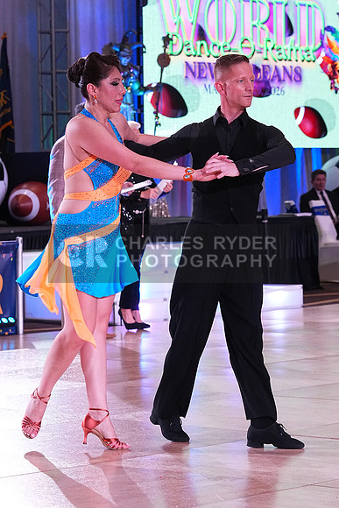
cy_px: 254
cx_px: 170
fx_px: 2004
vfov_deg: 14.4
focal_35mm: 142
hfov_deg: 9.7
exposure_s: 1/320
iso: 3200
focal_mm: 95
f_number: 6.3
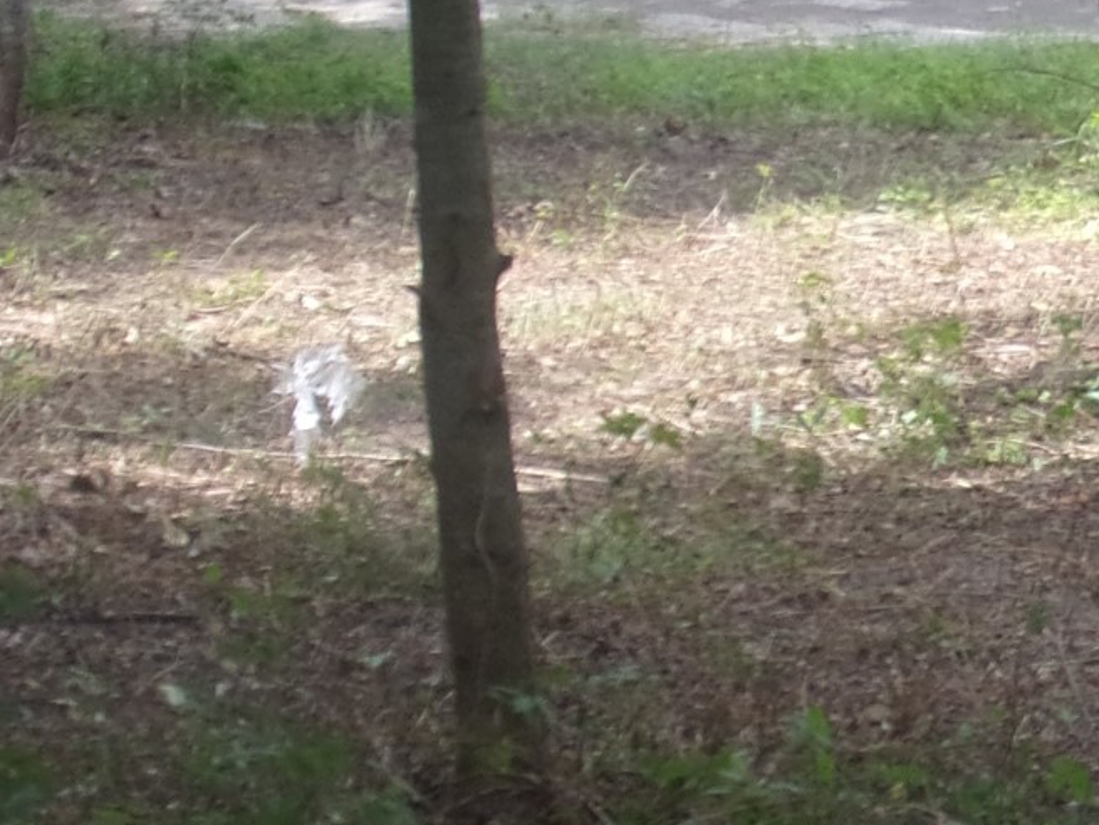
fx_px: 6353
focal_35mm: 200
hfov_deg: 9.7
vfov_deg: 7.4
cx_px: 1409
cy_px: 691
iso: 80
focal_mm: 11.5
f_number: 4.5
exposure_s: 1/85
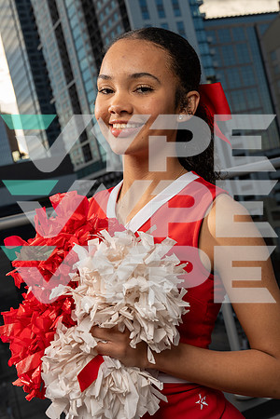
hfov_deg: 27.0
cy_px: 210
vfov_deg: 39.6
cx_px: 140
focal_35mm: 50
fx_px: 583
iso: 100
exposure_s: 1/250
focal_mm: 50
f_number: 9
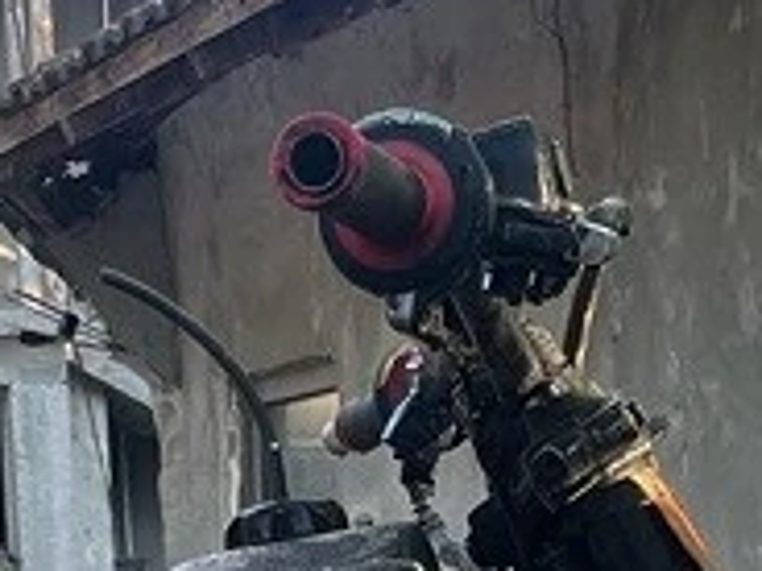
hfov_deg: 14.0
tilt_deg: -12.1
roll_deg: +2.8
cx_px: 219
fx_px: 3104
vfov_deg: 9.5
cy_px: 1303
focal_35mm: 141
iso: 40
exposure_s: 1/176
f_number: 1.6
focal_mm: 5.1
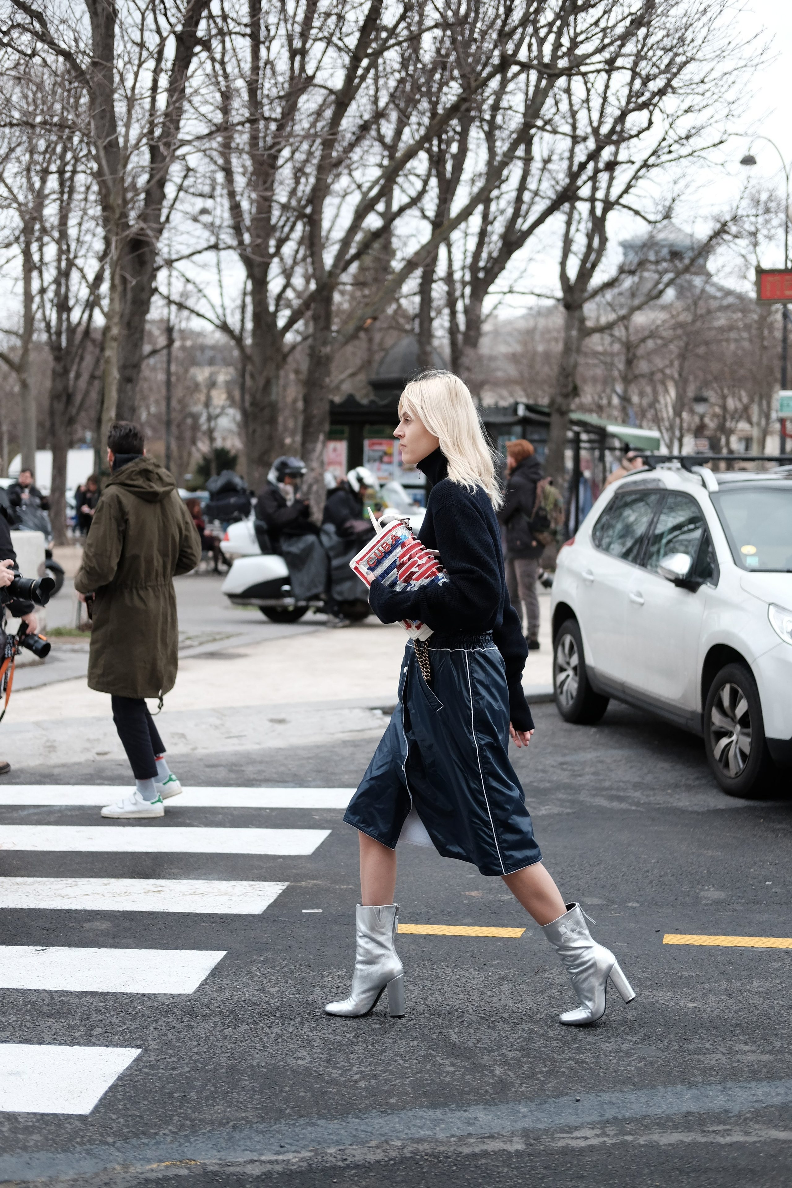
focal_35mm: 53
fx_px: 1749
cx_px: 396
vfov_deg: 37.5
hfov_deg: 25.5
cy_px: 594
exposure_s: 1/4000
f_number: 2
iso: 640
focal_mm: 35
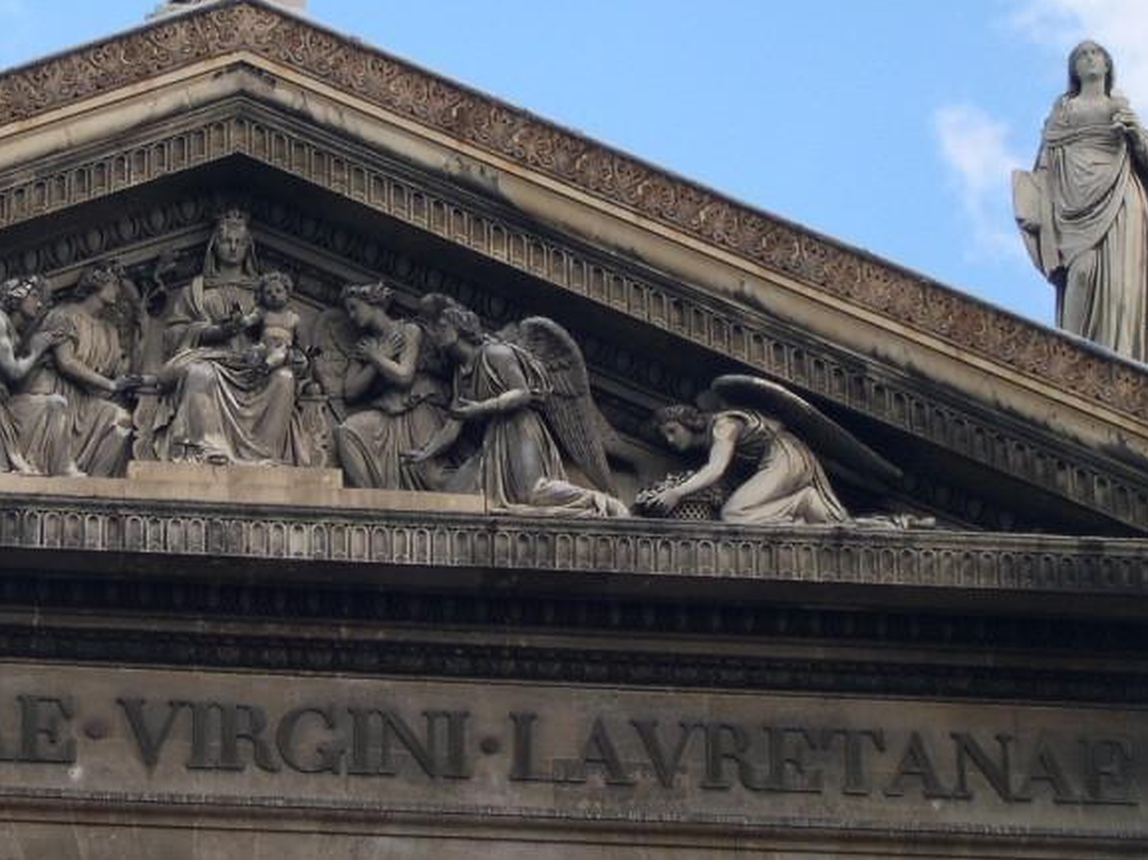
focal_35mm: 163
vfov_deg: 9.1
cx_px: 173
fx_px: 5403
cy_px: 234
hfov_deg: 12.1
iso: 100
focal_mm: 19.5
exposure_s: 1/254
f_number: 4.5
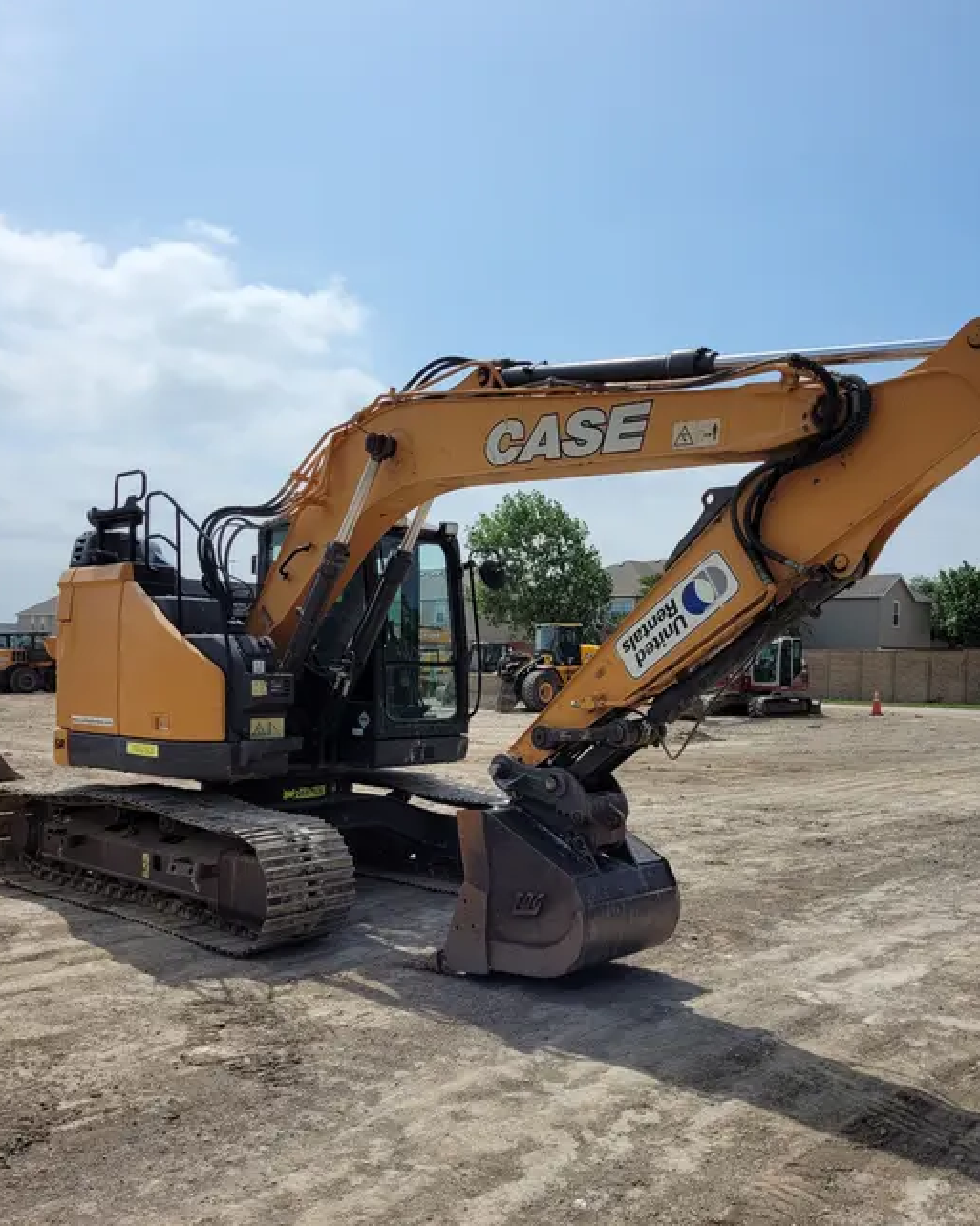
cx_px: 508
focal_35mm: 29
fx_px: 1052
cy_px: 654
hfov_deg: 49.9
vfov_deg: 60.4
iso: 40
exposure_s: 1/4566
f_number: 1.8
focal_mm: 5.4
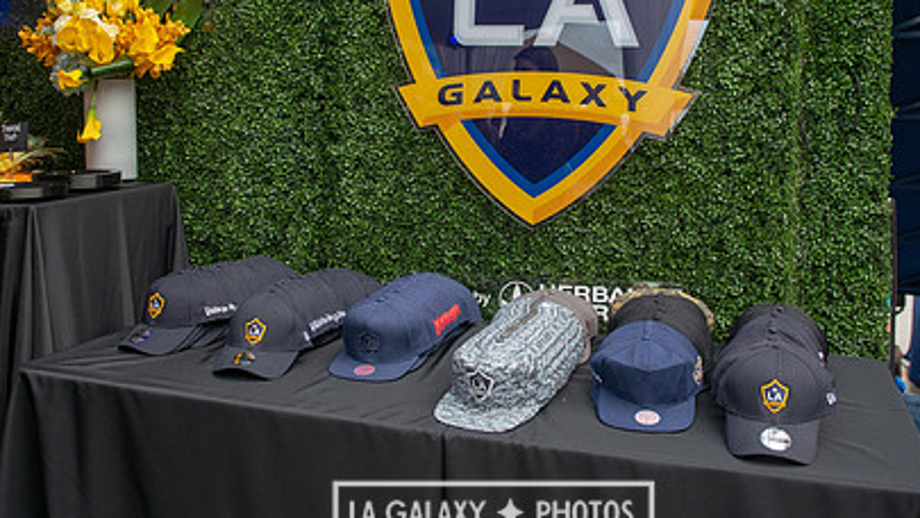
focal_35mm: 36
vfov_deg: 32.6
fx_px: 878
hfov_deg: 55.2
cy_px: 172
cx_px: 493
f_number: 3.5
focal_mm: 24
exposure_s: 1/500
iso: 500
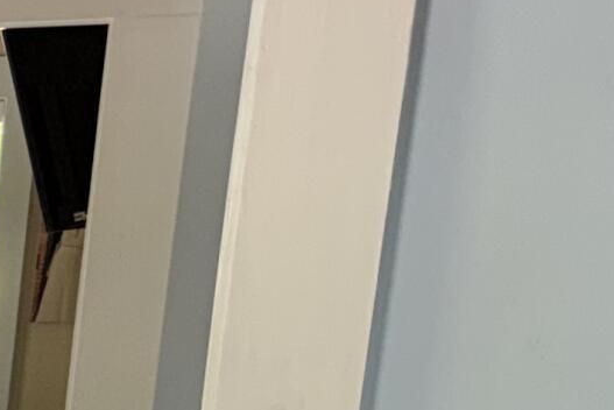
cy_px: 797
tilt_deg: -16.5
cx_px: -1058
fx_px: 2423
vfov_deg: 9.1
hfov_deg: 11.0
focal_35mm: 142
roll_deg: +1.2
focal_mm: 6.76
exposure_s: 1/39
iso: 80
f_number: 1.78
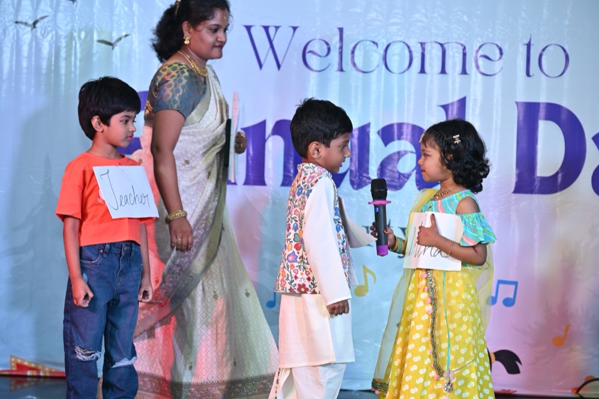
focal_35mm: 86
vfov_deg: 15.9
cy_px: 200
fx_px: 1430
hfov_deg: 23.7
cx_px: 300
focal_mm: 86
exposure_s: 1/160
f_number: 4
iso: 250
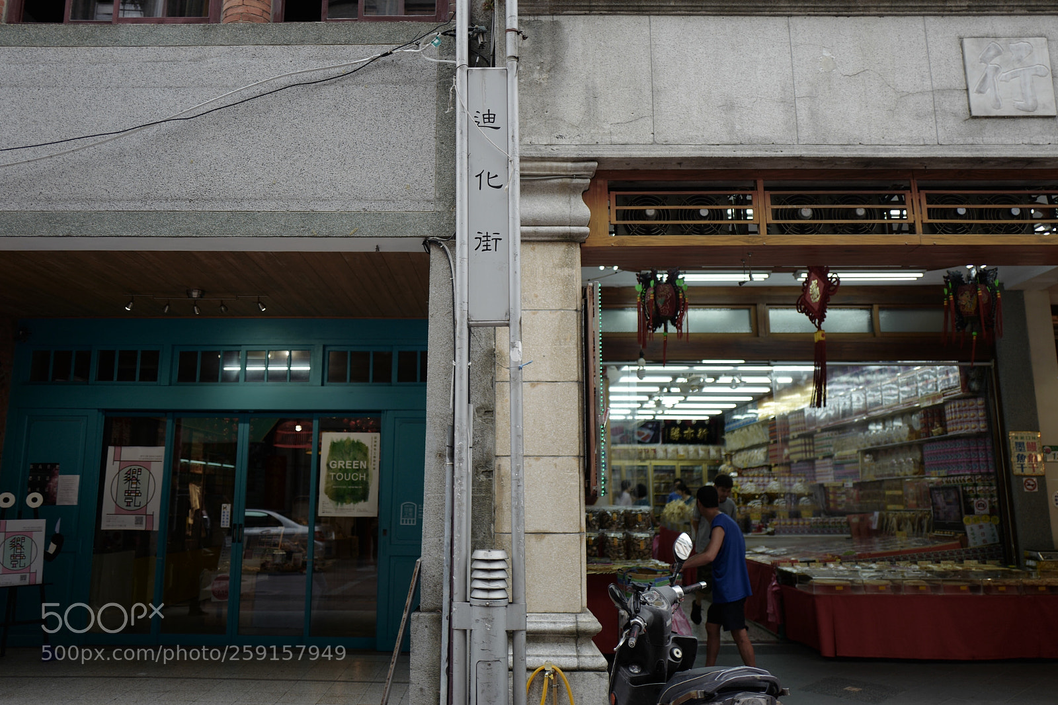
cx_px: 529
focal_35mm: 28
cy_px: 352
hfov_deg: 65.5
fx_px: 823
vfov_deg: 46.4
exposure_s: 1/320
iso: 100
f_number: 1.7
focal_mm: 28
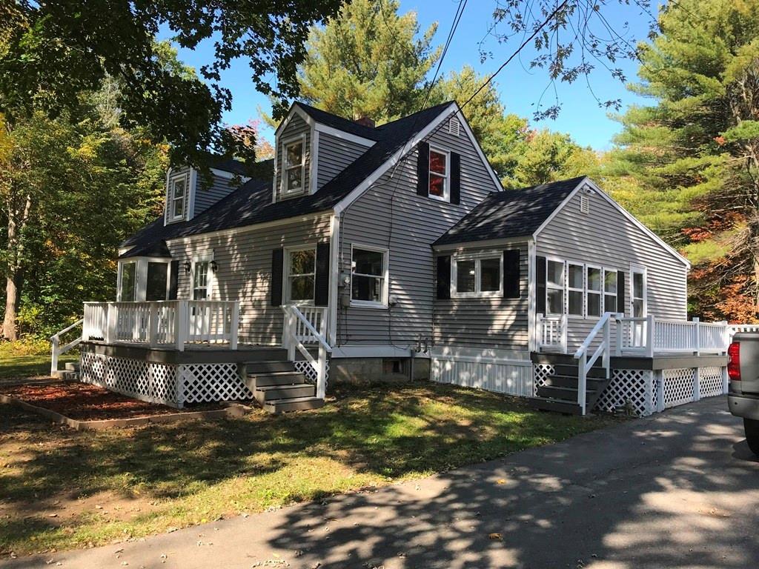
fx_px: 614
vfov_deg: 49.7
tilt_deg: +4.5
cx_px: 380
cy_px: 284
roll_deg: -0.8
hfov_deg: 63.4
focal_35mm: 28
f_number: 1.8
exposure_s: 1/630
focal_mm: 3.99
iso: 20
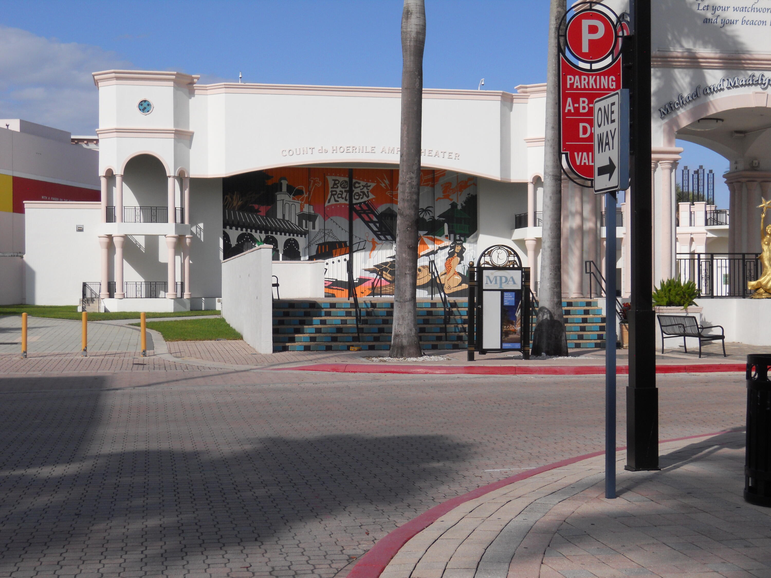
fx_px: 1203
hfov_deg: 35.5
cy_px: 289
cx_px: 386
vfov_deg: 27.0
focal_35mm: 54
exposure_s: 1/400
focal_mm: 9.6
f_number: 7.4
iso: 80
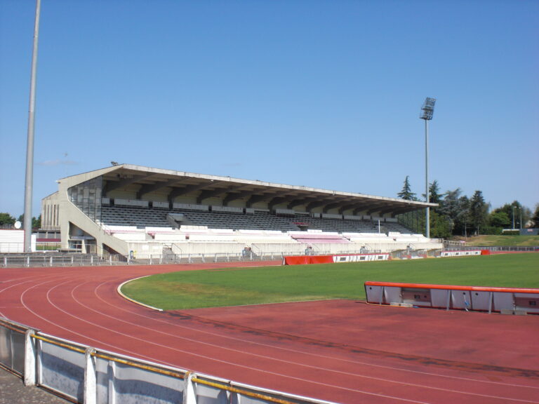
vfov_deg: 37.7
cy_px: 202
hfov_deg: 49.0
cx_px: 270
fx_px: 592
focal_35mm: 38
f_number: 5.6
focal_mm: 6.3
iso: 64
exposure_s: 1/400
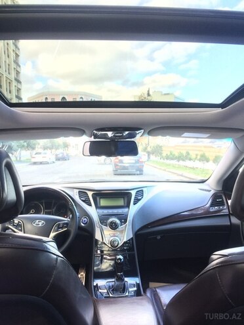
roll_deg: +2.9
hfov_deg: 48.2
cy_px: 162
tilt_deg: -3.8
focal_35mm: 29
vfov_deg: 61.7
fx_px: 273
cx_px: 122
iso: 100
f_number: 2.2
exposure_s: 1/33
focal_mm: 4.15
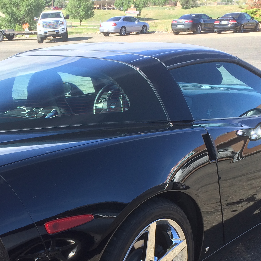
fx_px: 520
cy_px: 196
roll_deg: +0.7
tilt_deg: -22.0
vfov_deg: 27.8
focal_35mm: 61
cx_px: 69
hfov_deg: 27.8
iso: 32
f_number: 2.2
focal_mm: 4.15
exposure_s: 1/533
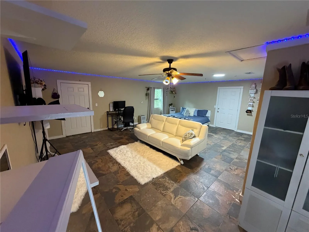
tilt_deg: -10.7
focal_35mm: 14
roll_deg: -1.0
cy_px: 116
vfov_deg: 85.7
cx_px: 154
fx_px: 125
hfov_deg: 102.1
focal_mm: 2.22
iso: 640
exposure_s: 1/60
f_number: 2.2
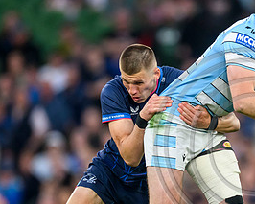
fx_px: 11876
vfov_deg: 1.0
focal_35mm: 1573
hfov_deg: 1.2
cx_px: 203
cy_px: 152
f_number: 4
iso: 3200
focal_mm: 560
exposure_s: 1/1600
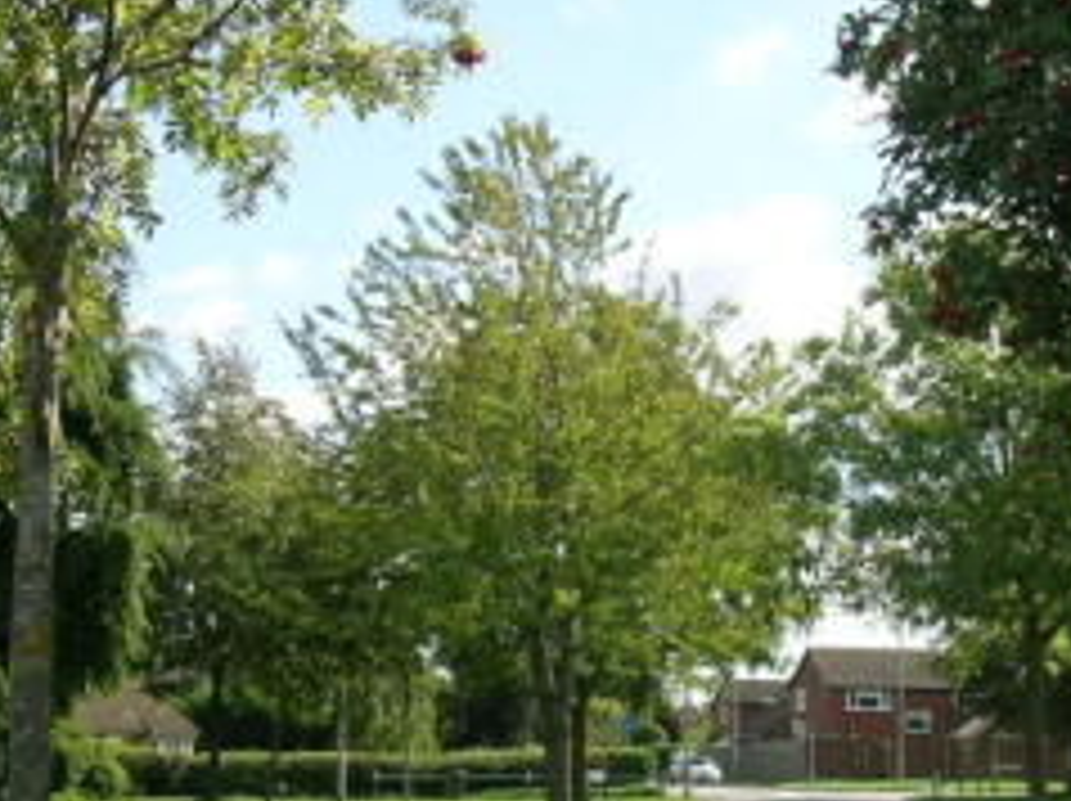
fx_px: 2349
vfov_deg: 19.3
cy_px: 565
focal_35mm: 76
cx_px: 641
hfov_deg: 25.6
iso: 50
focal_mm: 6.5
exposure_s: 1/187
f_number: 5.8
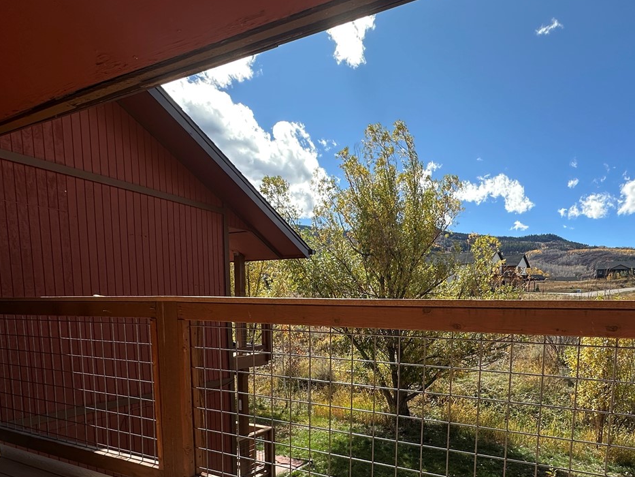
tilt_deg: -7.4
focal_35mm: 24
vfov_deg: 54.3
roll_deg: -0.2
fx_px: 440
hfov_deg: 71.1
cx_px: 368
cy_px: 355
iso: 40
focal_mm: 2.22
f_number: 2.2
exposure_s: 1/903
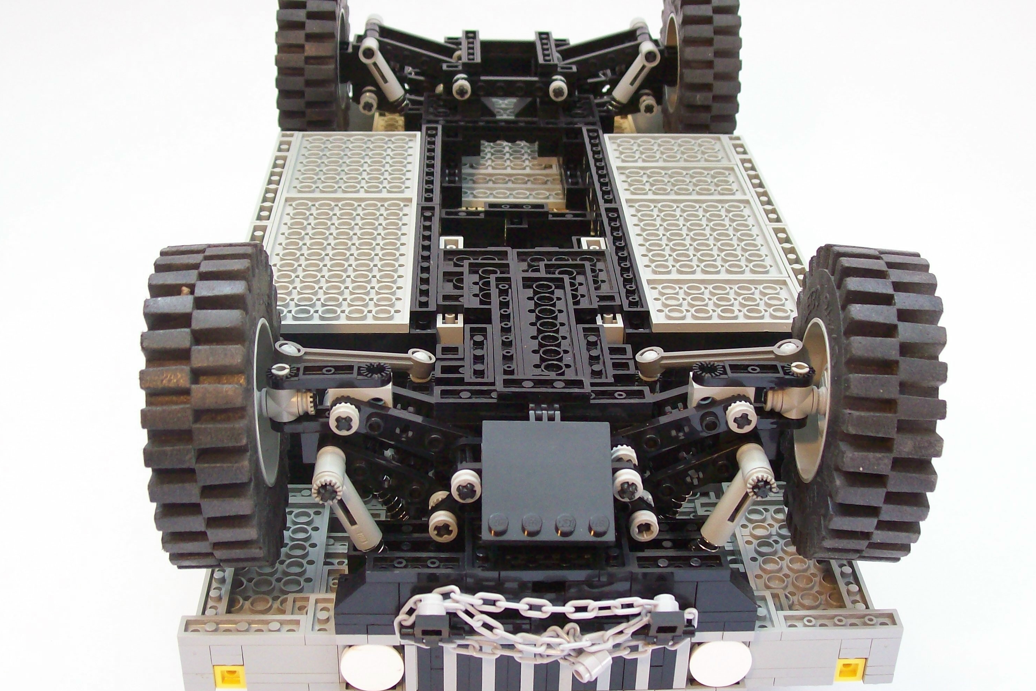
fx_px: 1381
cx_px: 512
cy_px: 348
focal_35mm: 48
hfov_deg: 41.1
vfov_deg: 28.1
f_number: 3
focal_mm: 7.6
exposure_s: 1/32.6
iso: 160
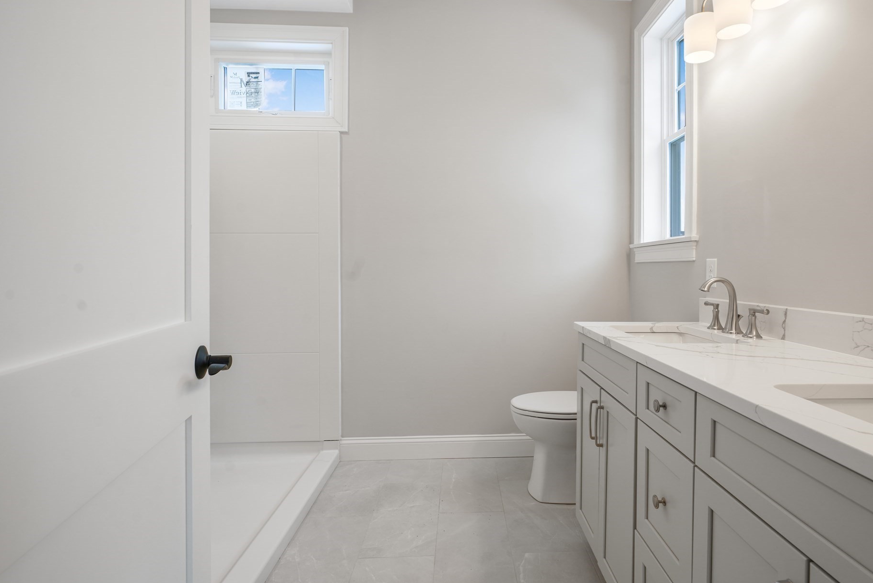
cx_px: 479
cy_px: 286
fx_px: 437
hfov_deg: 89.7
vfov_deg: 67.4
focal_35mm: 18
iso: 100
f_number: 8
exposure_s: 1/15
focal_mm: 16
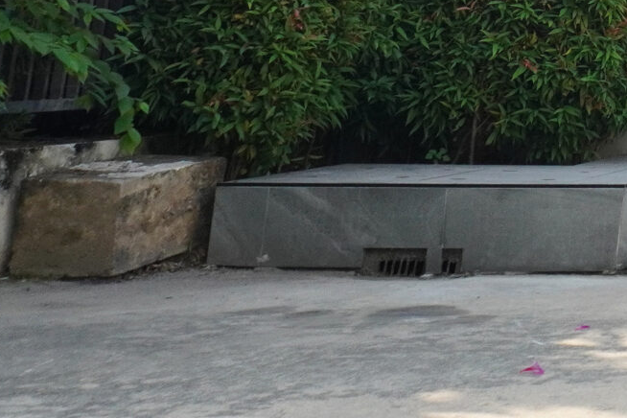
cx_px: 1205
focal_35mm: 94
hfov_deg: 16.9
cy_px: -382
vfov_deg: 12.9
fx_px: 1637
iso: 800
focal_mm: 16
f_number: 10
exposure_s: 1/400
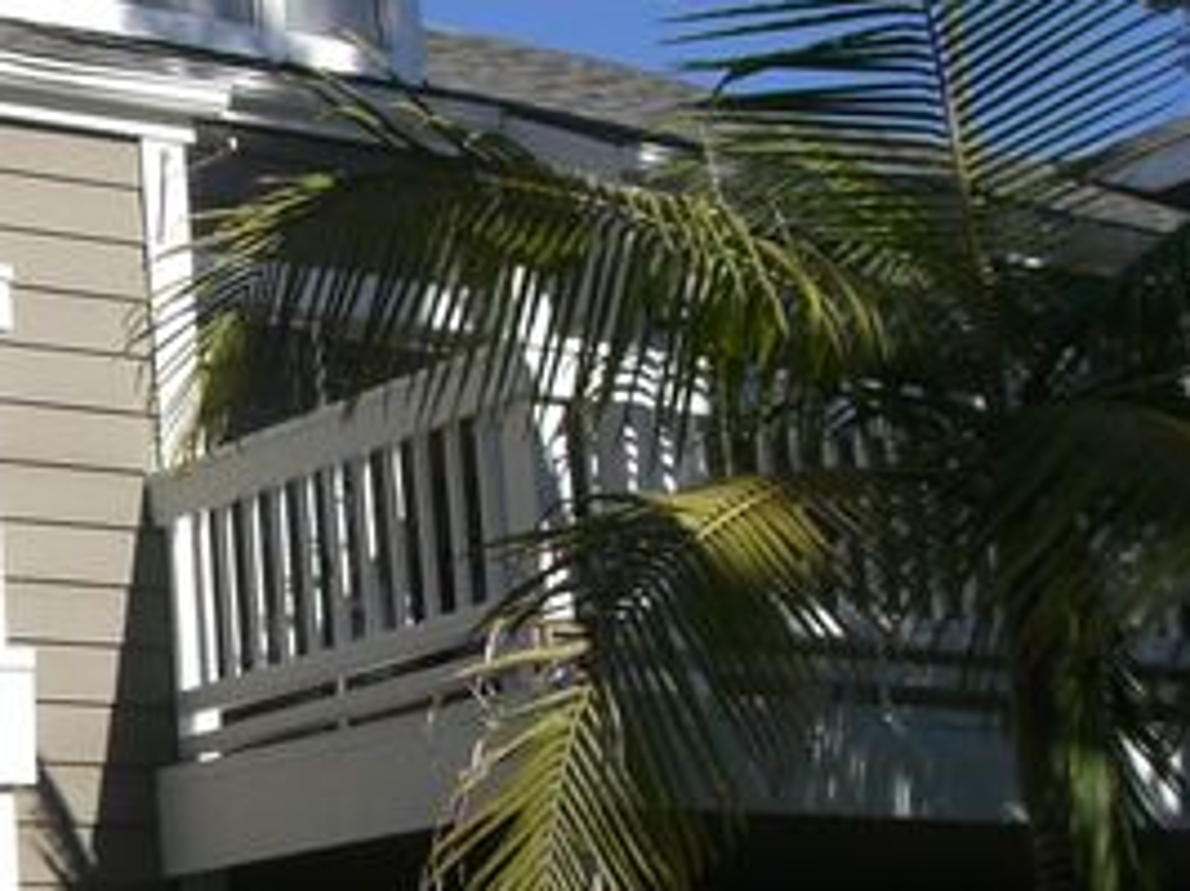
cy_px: 530
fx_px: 3917
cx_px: -71
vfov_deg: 13.0
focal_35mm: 114
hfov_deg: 16.8
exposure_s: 1/640
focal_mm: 6.2
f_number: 4.3
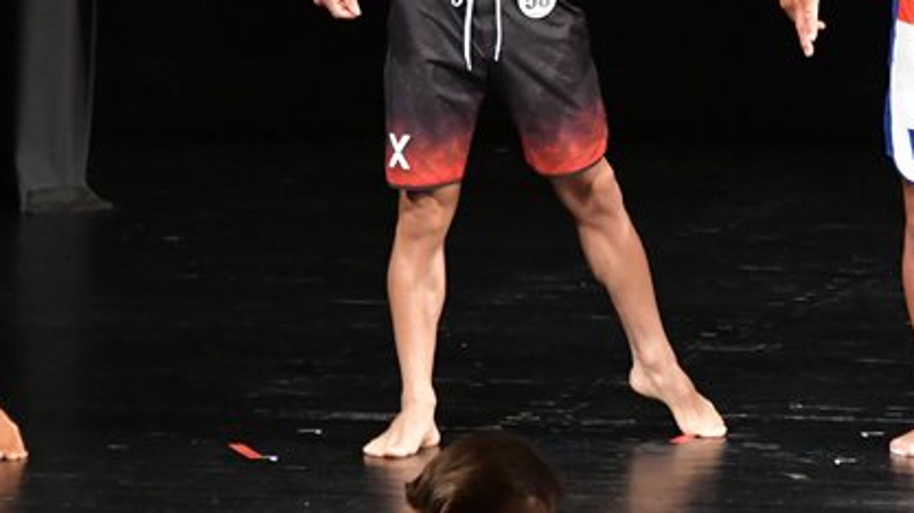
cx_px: 810
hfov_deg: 4.1
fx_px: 12741
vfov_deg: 2.3
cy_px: -4
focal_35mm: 526
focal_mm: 180
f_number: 5.6
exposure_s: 1/400
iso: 6400
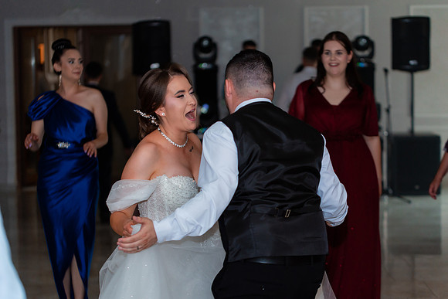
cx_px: 224
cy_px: 150
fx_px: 1120
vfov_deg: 15.2
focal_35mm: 90
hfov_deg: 22.6
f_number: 3
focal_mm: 90
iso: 1600
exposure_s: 1/200
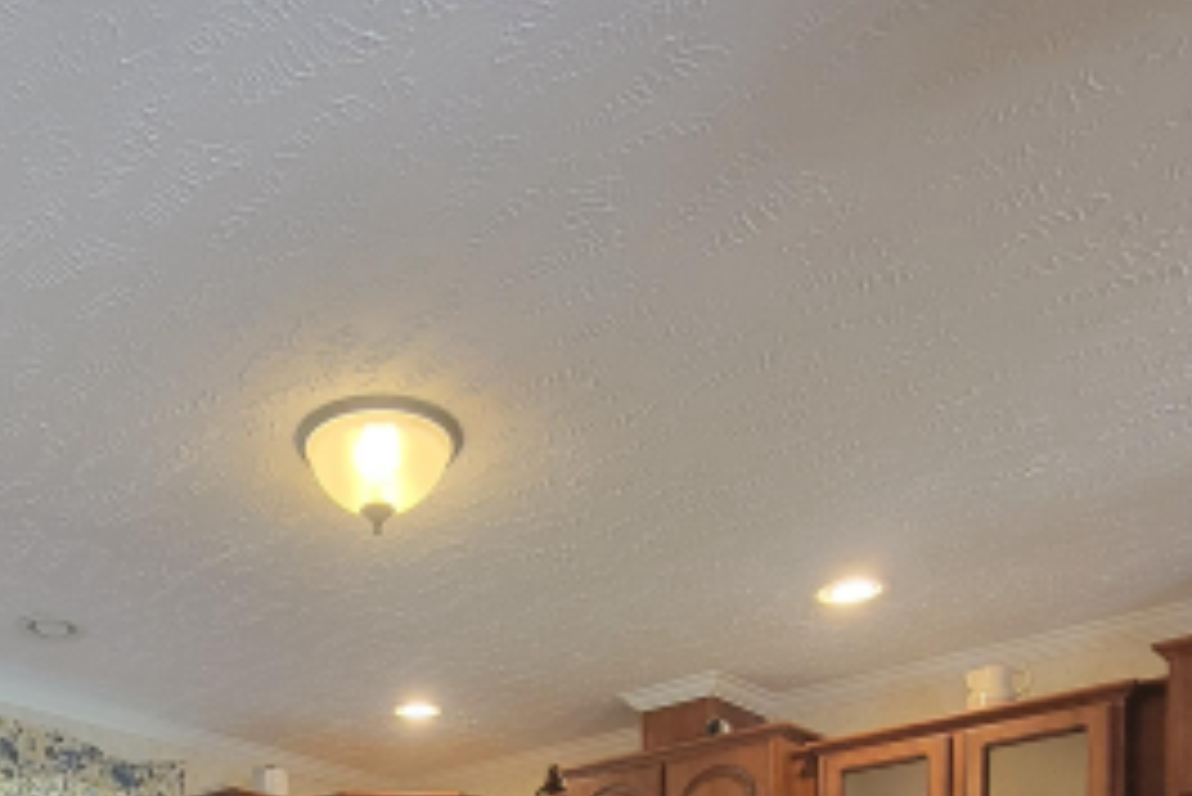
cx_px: 313
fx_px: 1126
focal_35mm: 34
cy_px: 1093
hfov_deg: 53.5
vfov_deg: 29.4
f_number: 2.2
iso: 200
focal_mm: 2.2
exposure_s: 1/60
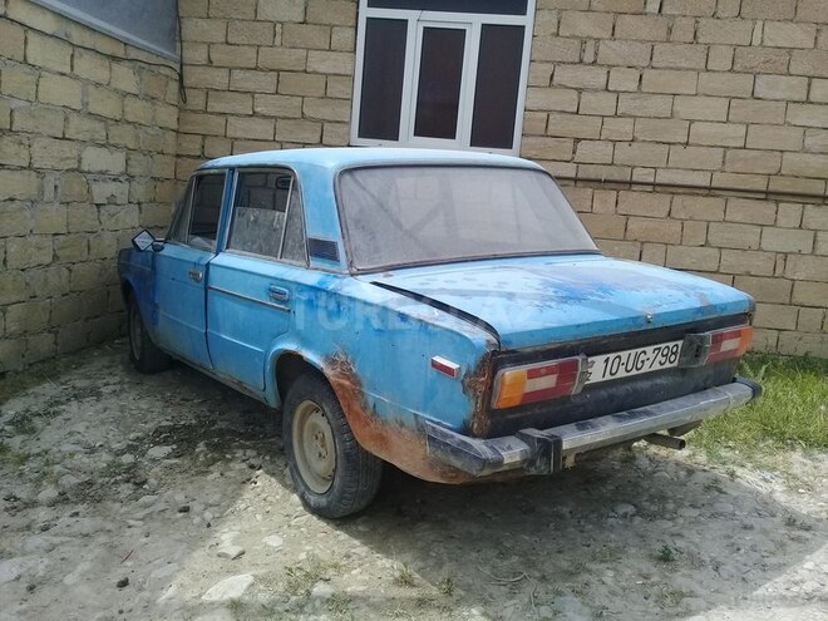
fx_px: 742
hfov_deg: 58.4
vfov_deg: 45.4
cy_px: 310
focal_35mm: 31
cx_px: 414
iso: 50
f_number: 2.2
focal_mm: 3.3
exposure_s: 1/1205
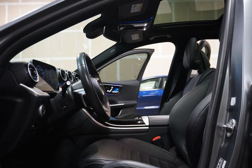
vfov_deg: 38.3
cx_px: 126
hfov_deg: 55.1
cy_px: 84
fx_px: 241
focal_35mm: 34
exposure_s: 1/125
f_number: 4
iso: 6400
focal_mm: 23
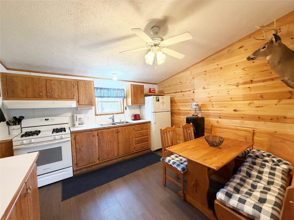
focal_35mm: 14
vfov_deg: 85.7
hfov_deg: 102.1
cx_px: 147
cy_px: 110
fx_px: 119
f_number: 2.2
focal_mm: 2.22
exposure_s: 1/60
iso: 320
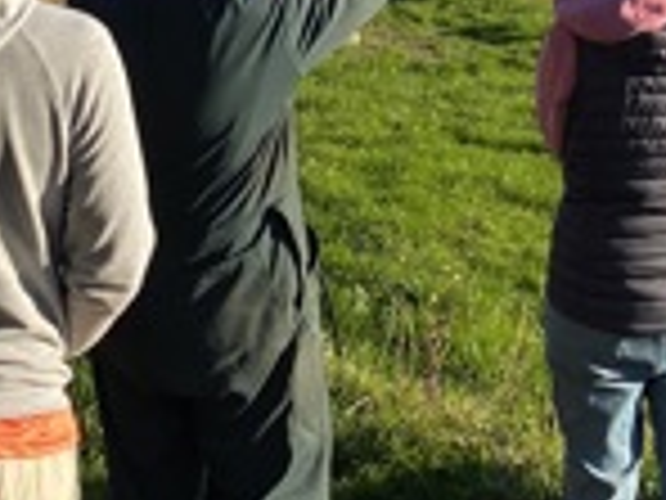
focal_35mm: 129
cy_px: -342
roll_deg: -0.6
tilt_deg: -4.1
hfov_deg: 15.1
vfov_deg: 10.9
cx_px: 583
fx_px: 2482
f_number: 1.8
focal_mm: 4.25
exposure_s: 1/1653
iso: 32
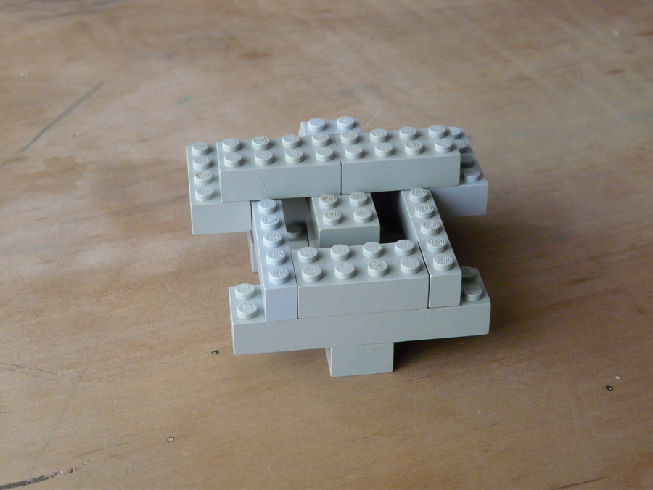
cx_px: 326
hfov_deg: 29.4
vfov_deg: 22.3
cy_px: 245
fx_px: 1245
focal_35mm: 66
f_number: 3.2
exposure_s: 1/15
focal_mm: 10.8
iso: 400
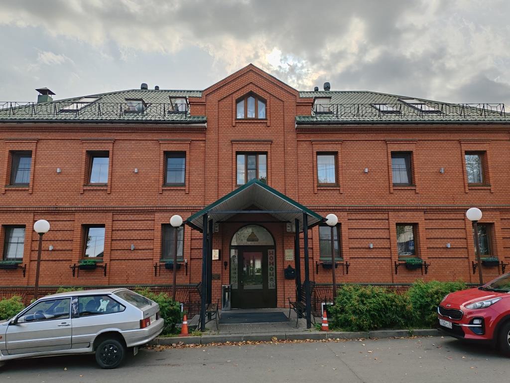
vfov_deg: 51.4
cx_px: 255
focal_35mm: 27
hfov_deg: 65.3
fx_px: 398
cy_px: 192
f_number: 1.9
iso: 50
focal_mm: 6.12
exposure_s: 1/800
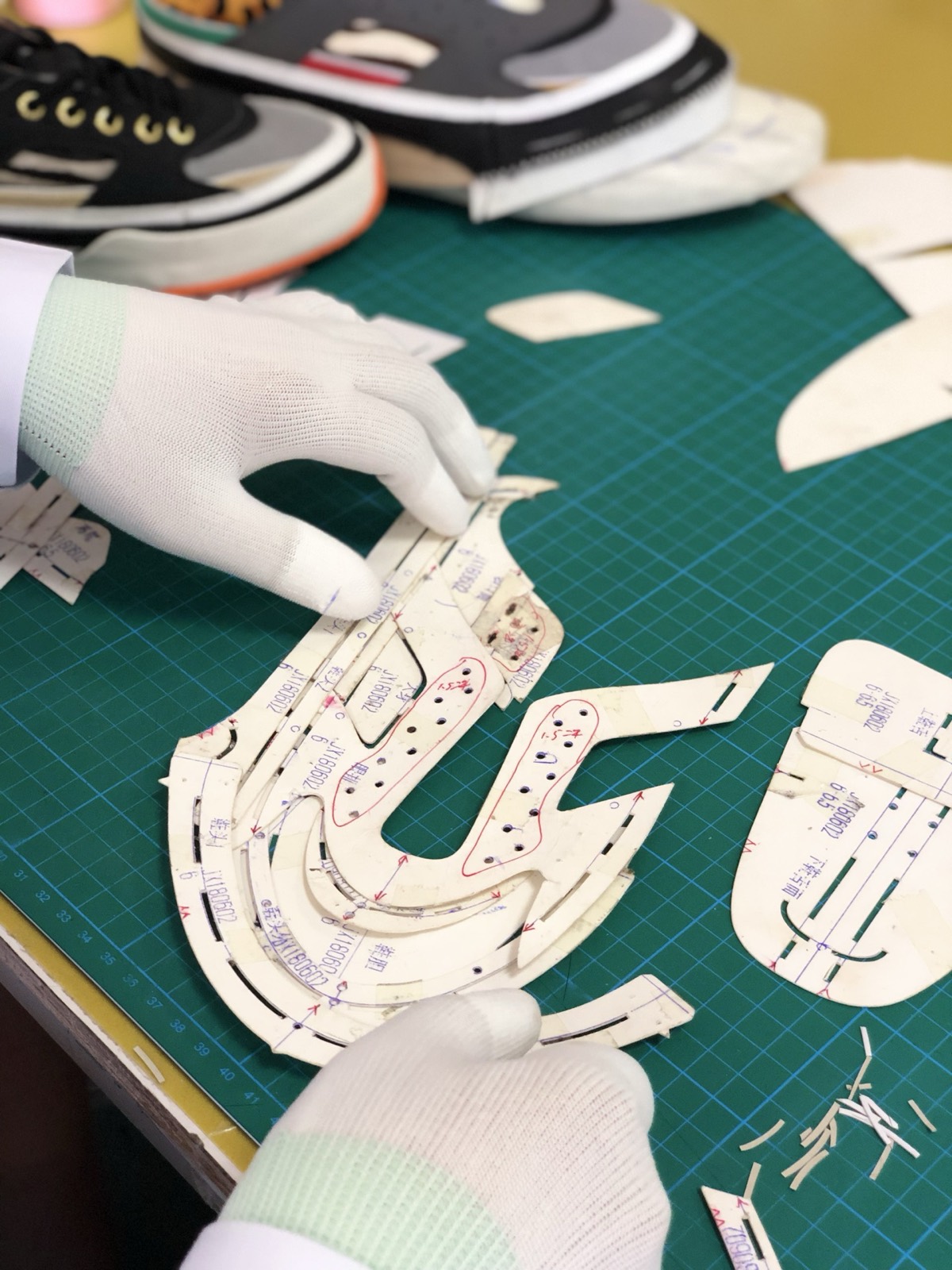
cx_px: 476
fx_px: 1907
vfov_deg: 36.8
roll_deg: -0.6
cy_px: 635
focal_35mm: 52
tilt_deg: -42.2
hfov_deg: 28.0
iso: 100
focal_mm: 6
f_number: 2.4
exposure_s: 1/33
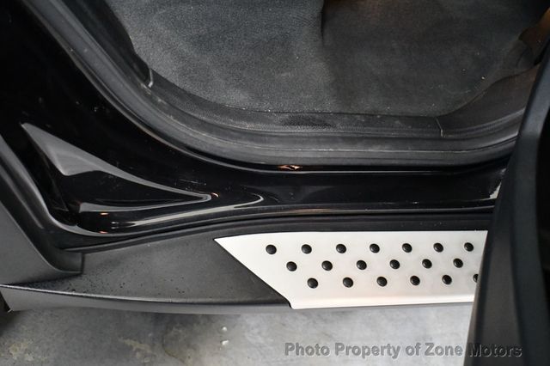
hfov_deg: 41.1
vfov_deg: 28.0
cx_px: 275
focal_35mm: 48
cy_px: 183
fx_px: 733
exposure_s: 1/60
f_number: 4.5
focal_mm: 32
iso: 8000
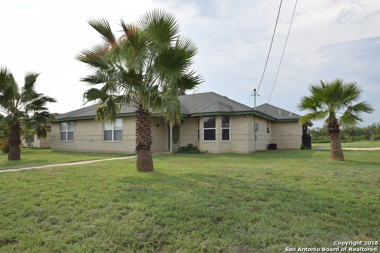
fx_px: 238
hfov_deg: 77.3
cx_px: 190
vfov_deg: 56.2
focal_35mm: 22
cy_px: 126
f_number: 8
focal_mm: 15
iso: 100
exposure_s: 1/200
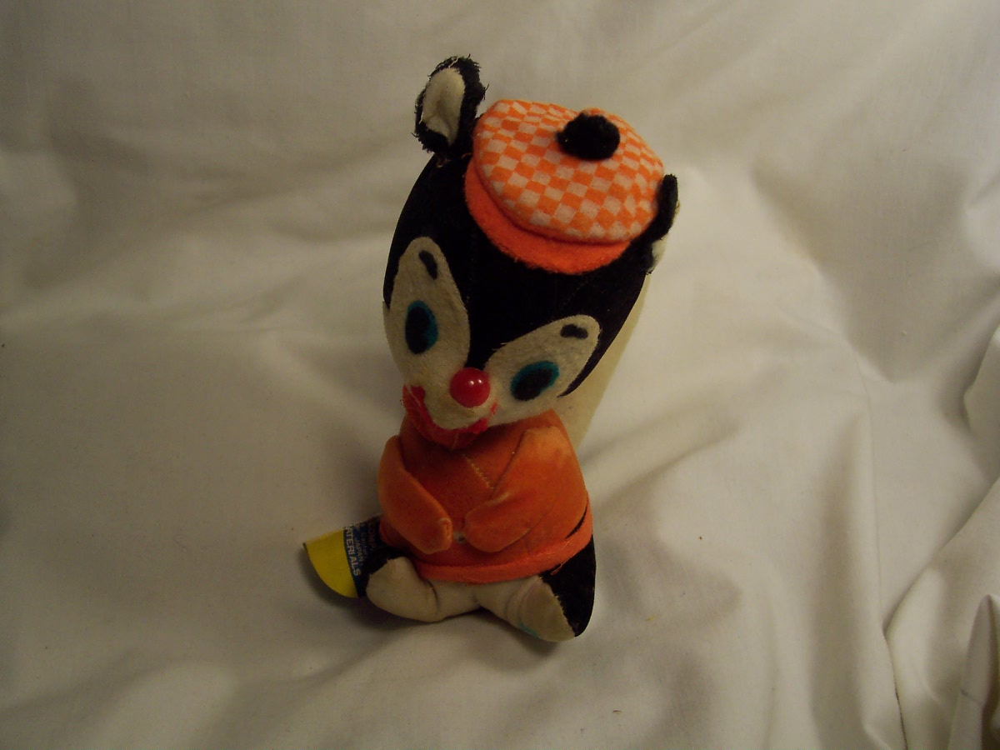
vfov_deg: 38.7
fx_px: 1069
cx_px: 500
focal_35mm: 37
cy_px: 375
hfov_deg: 50.1
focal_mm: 5.6
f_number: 2.8
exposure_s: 1/350
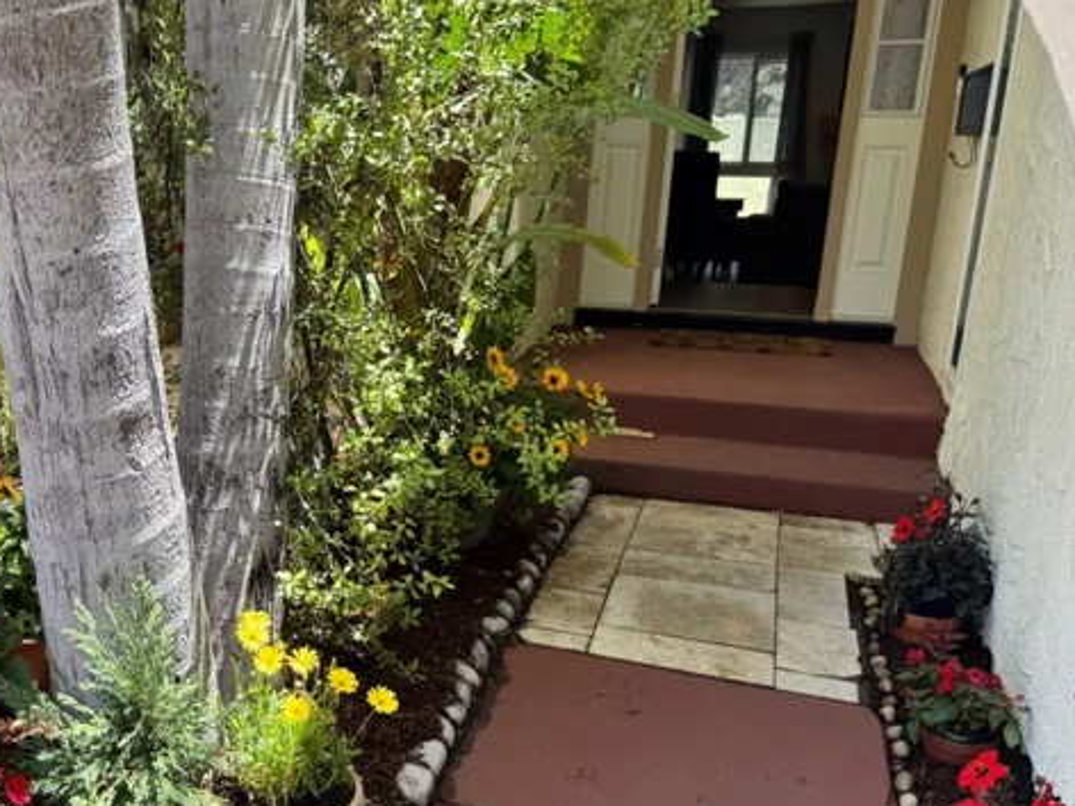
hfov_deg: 46.7
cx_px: 236
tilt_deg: -16.6
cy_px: 490
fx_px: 1180
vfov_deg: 37.6
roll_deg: -0.4
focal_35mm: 38
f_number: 1.78
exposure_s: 1/495
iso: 80
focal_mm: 6.76
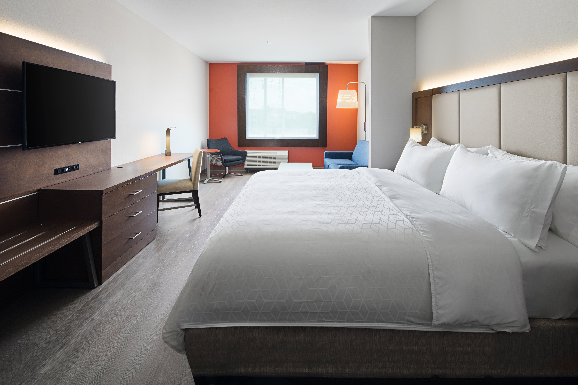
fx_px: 273
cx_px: 289
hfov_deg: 93.3
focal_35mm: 17
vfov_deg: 70.4
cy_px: 192
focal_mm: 17
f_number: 11
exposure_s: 1
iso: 200
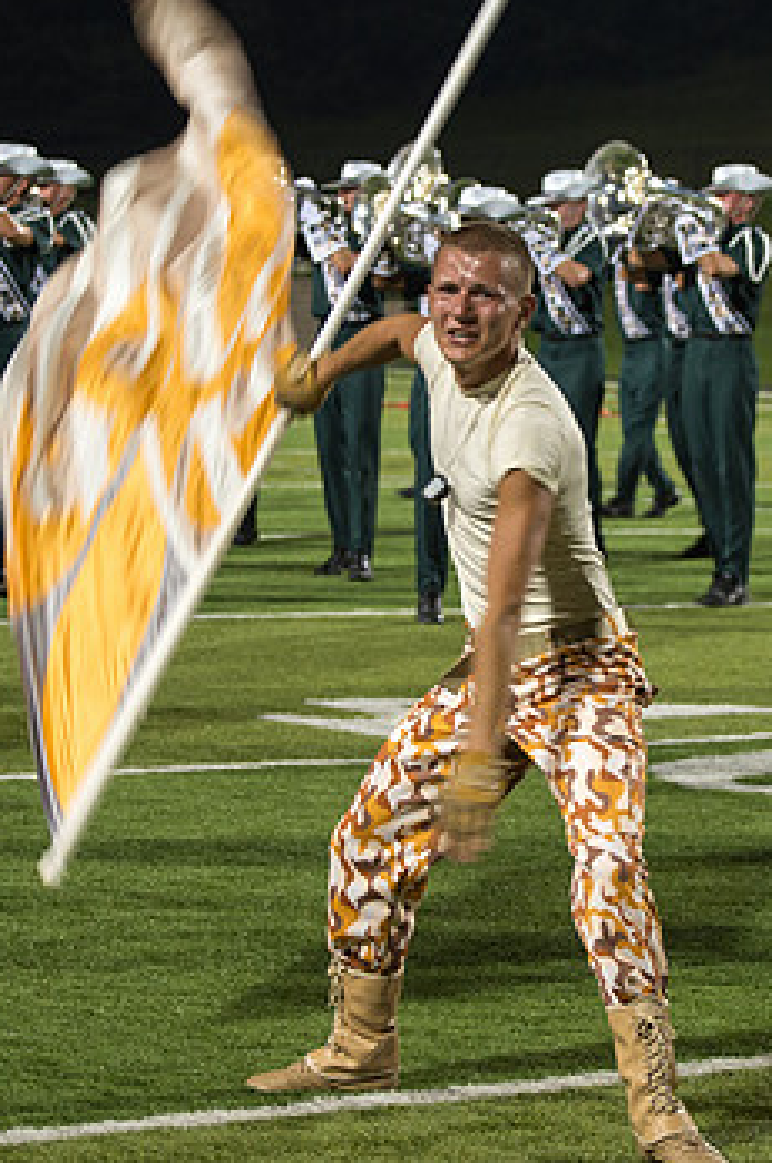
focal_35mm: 146
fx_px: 4710
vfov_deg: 14.1
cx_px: 460
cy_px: 445
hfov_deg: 9.4
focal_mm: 70
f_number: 4.5
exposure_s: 1/160
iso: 1400
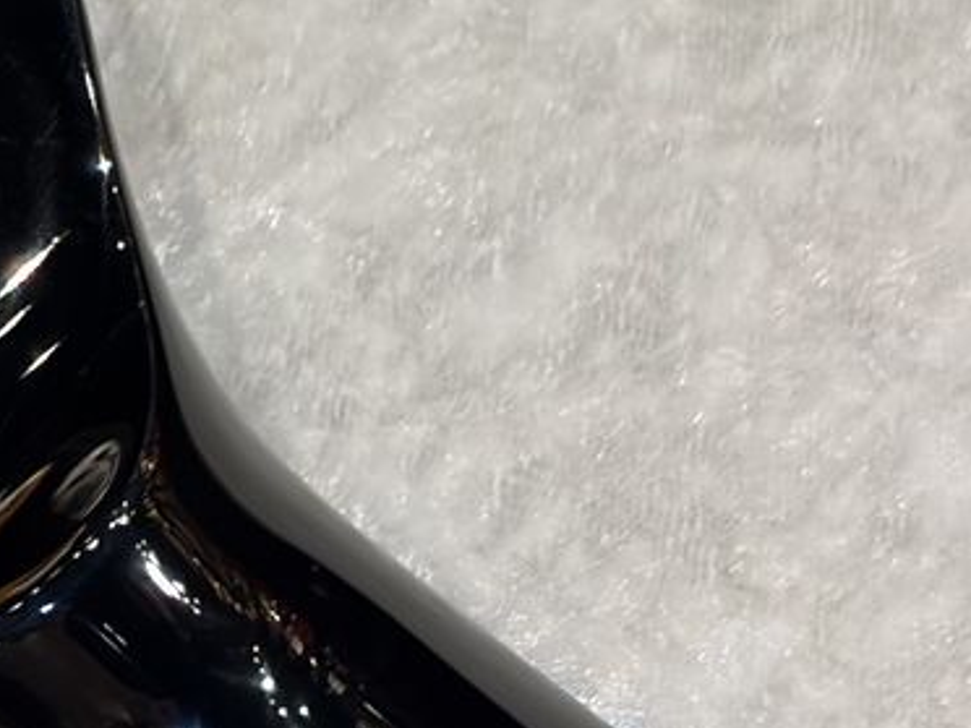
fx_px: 5021
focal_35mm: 179
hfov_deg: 10.6
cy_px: -130
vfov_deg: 8.2
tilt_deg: -57.3
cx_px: -527
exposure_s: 1/40
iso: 125
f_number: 1.6
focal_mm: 5.96
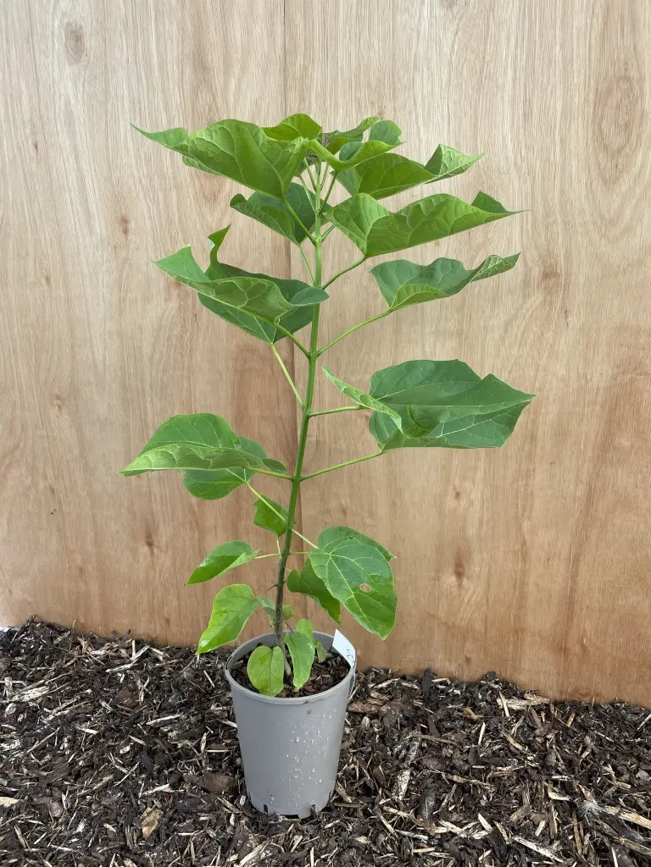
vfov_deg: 67.3
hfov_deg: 53.1
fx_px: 652
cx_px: 326
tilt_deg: -14.3
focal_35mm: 26
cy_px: 434
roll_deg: +1.0
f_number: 1.6
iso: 32
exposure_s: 1/211
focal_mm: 4.2
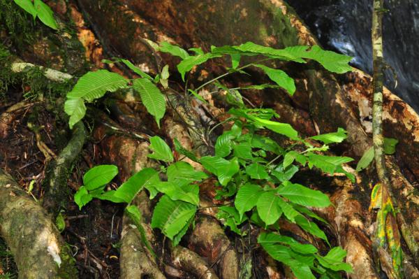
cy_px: 140
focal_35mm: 90
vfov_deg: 15.2
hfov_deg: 22.6
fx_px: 1047
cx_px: 210
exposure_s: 1/60
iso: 250
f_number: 5.6
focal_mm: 60
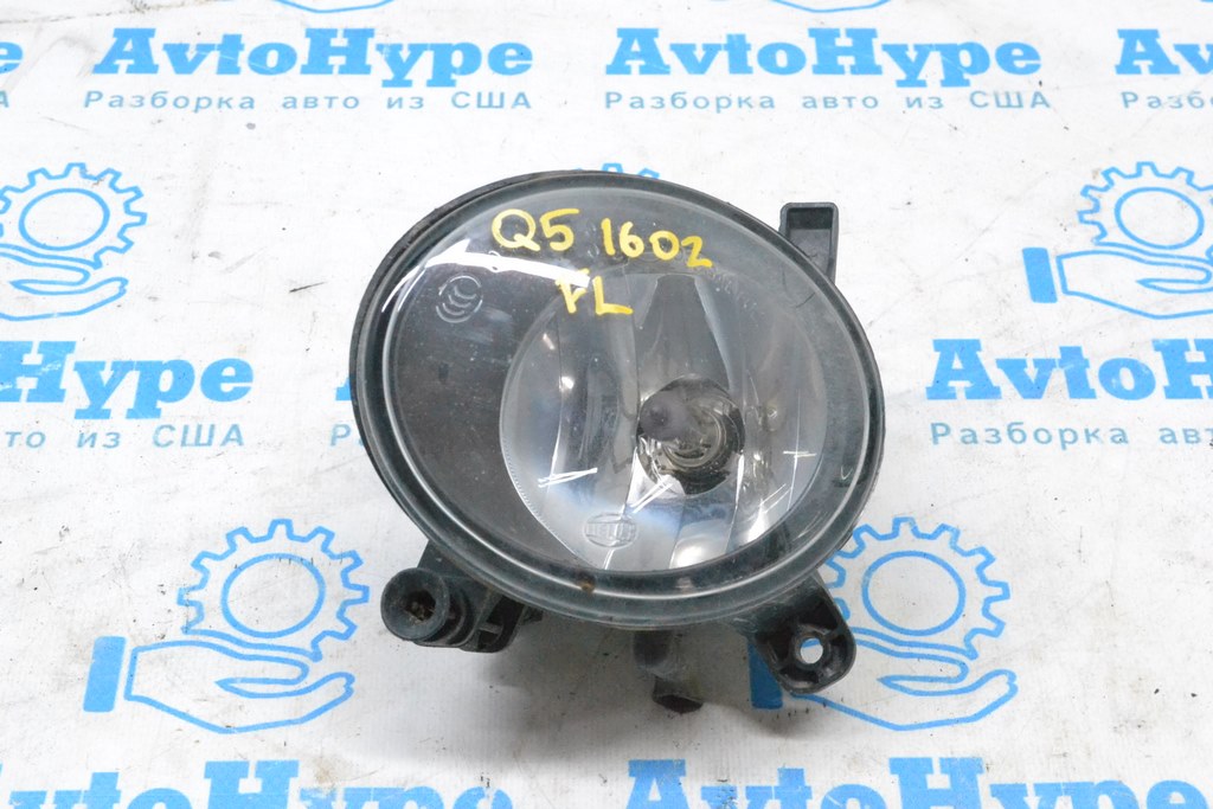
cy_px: 404
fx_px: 2022
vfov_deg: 22.6
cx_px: 606
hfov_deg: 33.4
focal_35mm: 60
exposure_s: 1/100
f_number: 13
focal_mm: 40
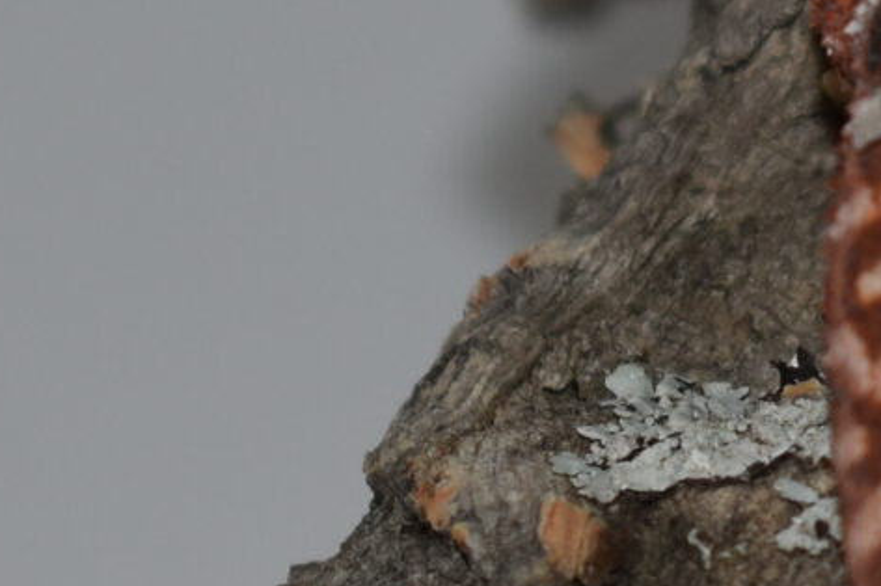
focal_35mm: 447
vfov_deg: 3.1
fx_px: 10928
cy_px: -529
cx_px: 1285
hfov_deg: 4.6
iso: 200
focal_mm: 55
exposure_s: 1/30
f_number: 5.6
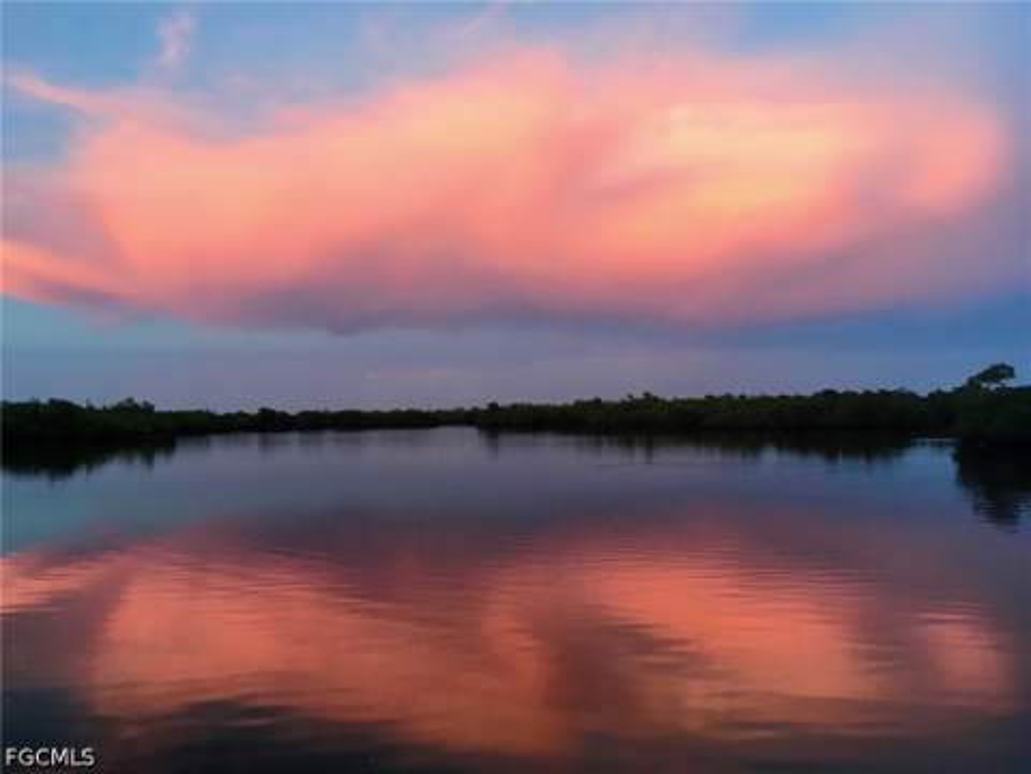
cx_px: 516
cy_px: 387
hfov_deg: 61.7
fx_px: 864
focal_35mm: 29
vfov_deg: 48.2
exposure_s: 1/30
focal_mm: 4.15
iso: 64
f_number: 2.2
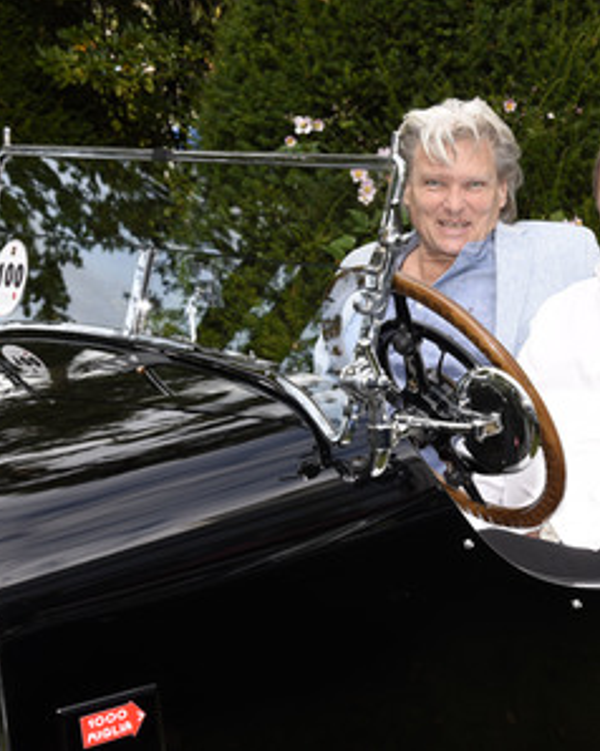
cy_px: 376
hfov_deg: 21.2
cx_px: 490
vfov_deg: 26.8
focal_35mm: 71
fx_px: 1578
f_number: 8
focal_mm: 50
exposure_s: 1/125
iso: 250
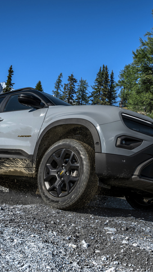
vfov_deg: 52.8
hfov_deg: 31.1
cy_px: 136
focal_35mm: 38
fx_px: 274
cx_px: 88
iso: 100
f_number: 5.6
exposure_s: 1/640
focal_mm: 24
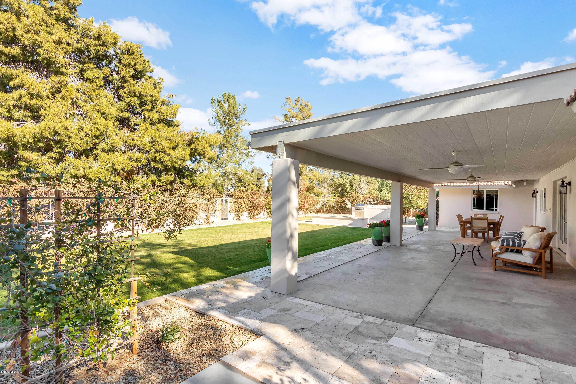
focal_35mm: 16
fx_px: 264
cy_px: 192
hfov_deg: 95.0
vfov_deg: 72.1
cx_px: 288
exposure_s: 1/200
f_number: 7.1
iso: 160
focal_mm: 11
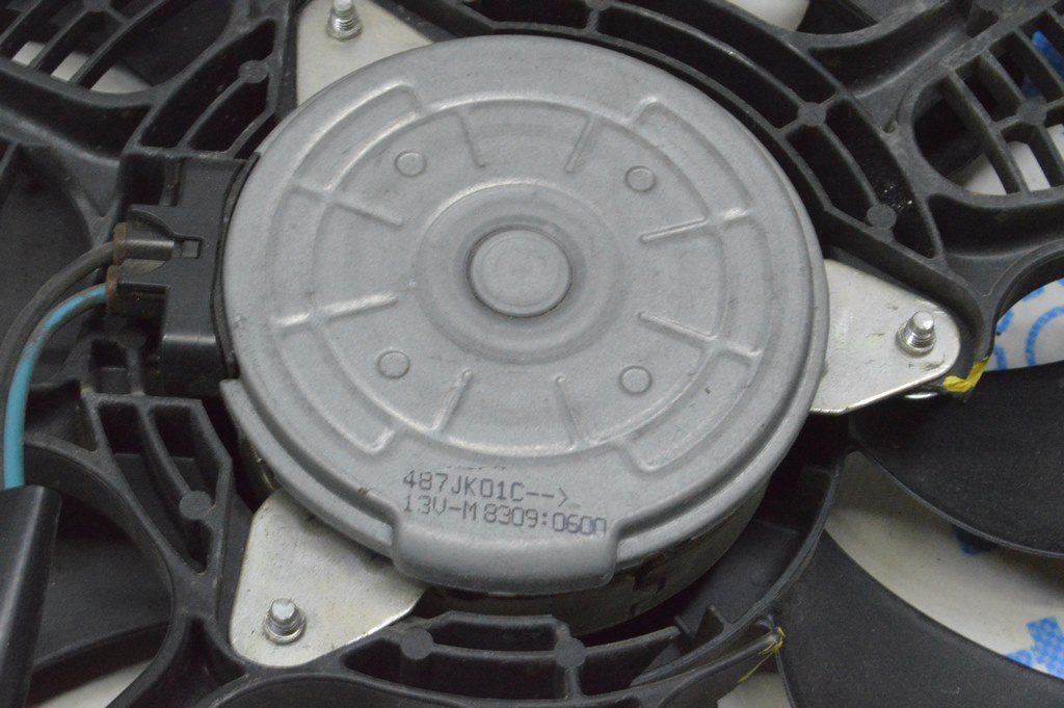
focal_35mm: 82
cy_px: 354
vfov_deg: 16.5
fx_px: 2436
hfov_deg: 24.6
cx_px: 532
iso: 6400
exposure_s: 1/20
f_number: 20
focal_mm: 55
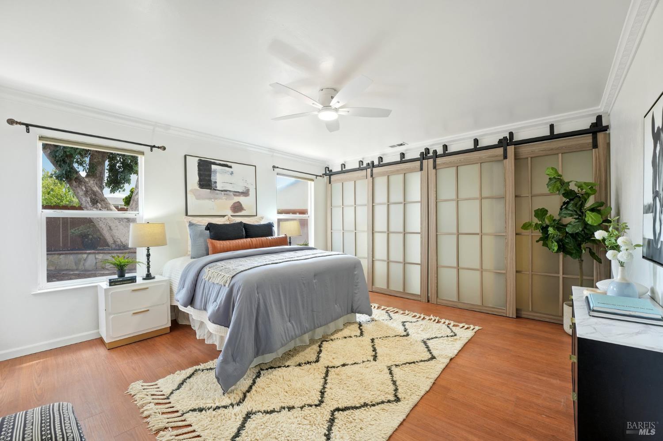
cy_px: 220
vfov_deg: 81.2
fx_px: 258
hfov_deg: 104.3
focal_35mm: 14
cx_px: 332
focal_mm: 14
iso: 640
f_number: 8
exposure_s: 1/8
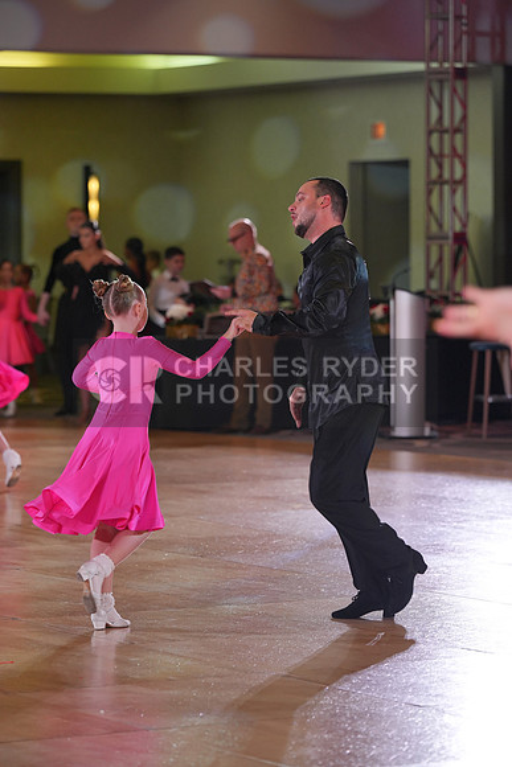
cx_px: 256
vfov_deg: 13.7
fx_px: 3198
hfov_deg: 9.2
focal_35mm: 150
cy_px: 384
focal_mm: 150
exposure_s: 1/400
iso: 1250
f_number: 4
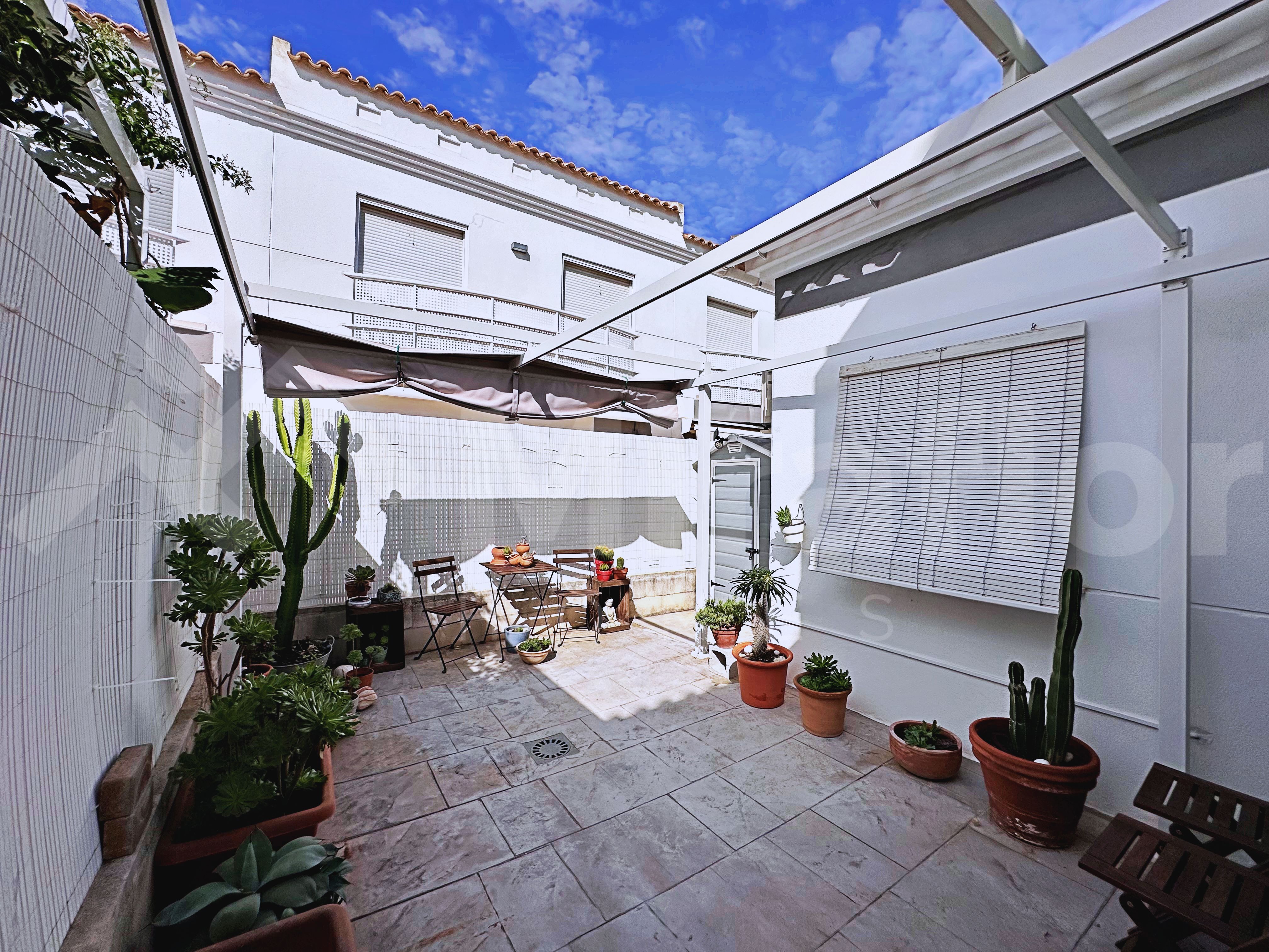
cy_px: 476
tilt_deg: +1.2
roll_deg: -1.2
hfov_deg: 102.1
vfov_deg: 85.7
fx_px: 513
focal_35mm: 14
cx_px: 634
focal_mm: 2.22
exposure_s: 1/6494
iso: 50
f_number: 2.2
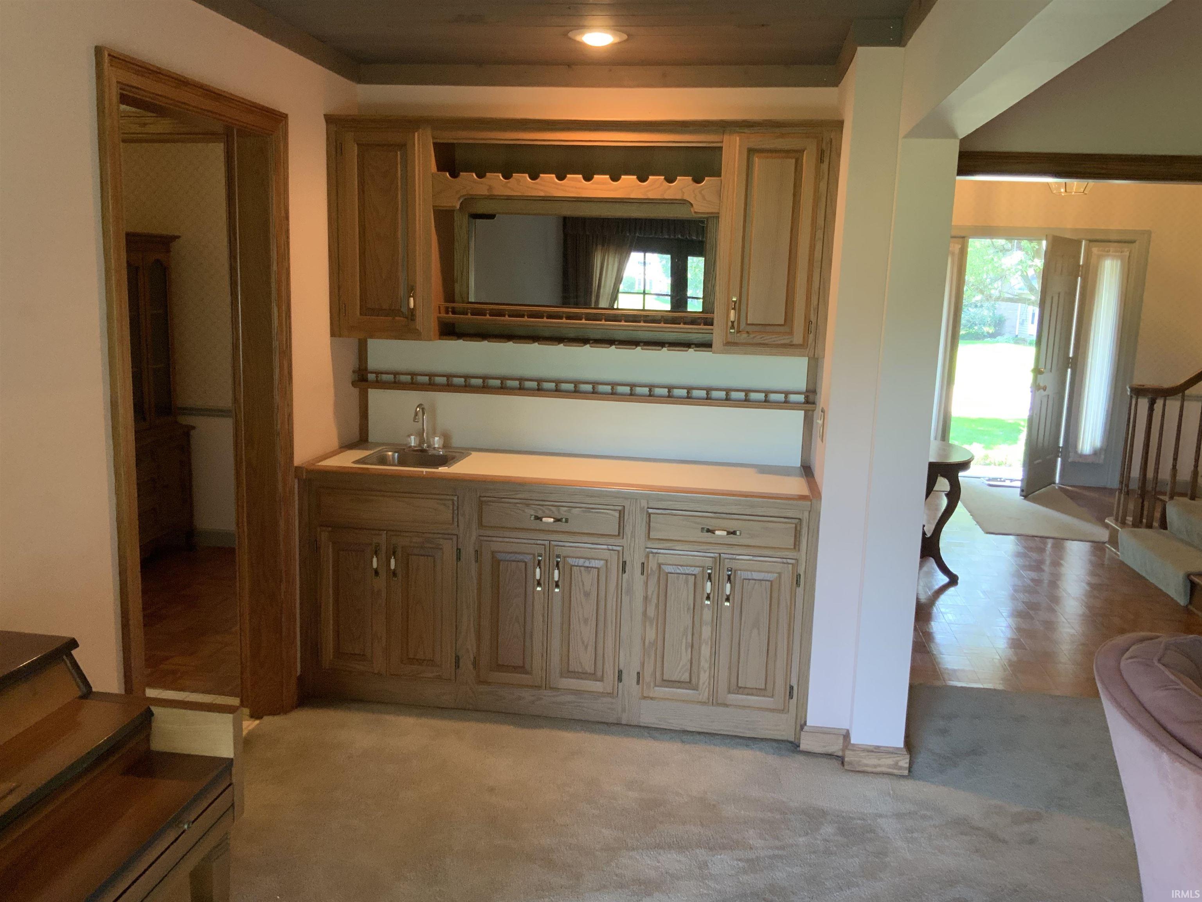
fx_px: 1007
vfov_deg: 48.2
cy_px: 451
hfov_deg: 61.7
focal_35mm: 29
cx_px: 601
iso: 200
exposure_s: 1/60
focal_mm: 3
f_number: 1.8
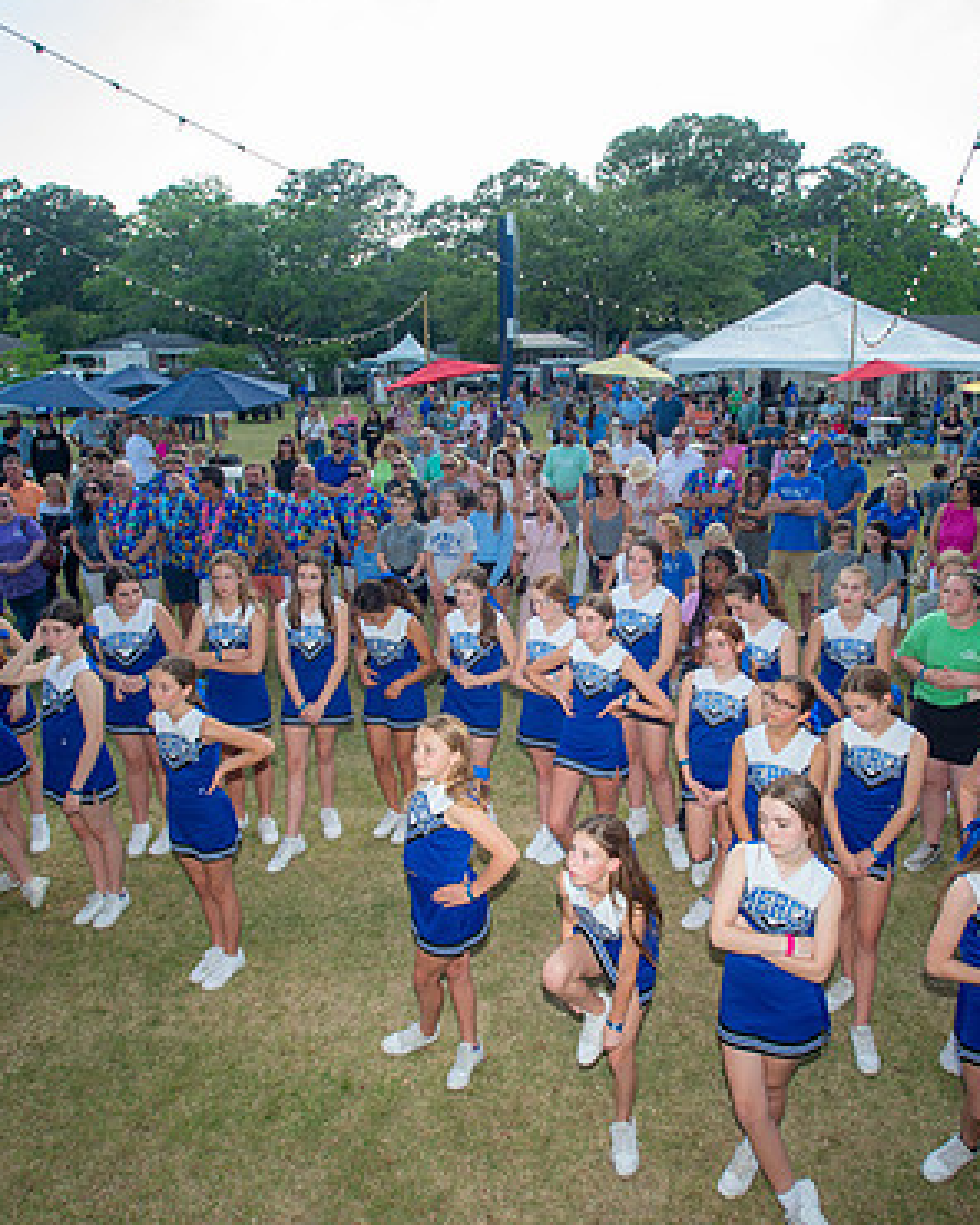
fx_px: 906
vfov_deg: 68.1
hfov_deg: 56.6
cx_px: 556
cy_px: 616
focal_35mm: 25
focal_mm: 17
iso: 100
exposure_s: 1/250
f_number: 4.5
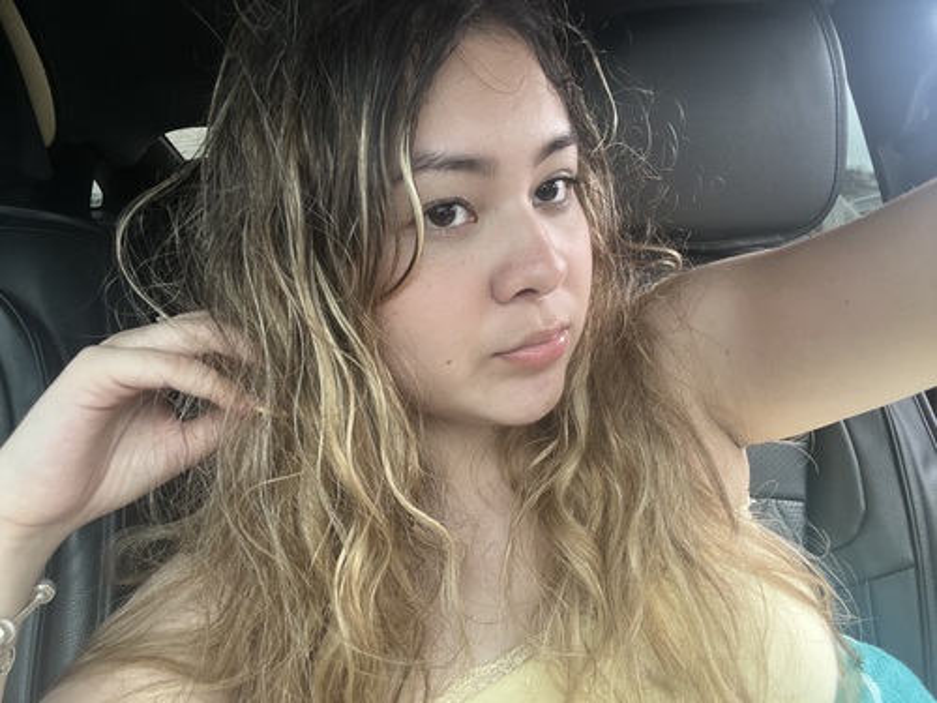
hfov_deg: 73.9
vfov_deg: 58.9
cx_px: 468
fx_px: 623
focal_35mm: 23
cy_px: 352
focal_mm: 2.71
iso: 50
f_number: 2.2
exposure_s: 1/121
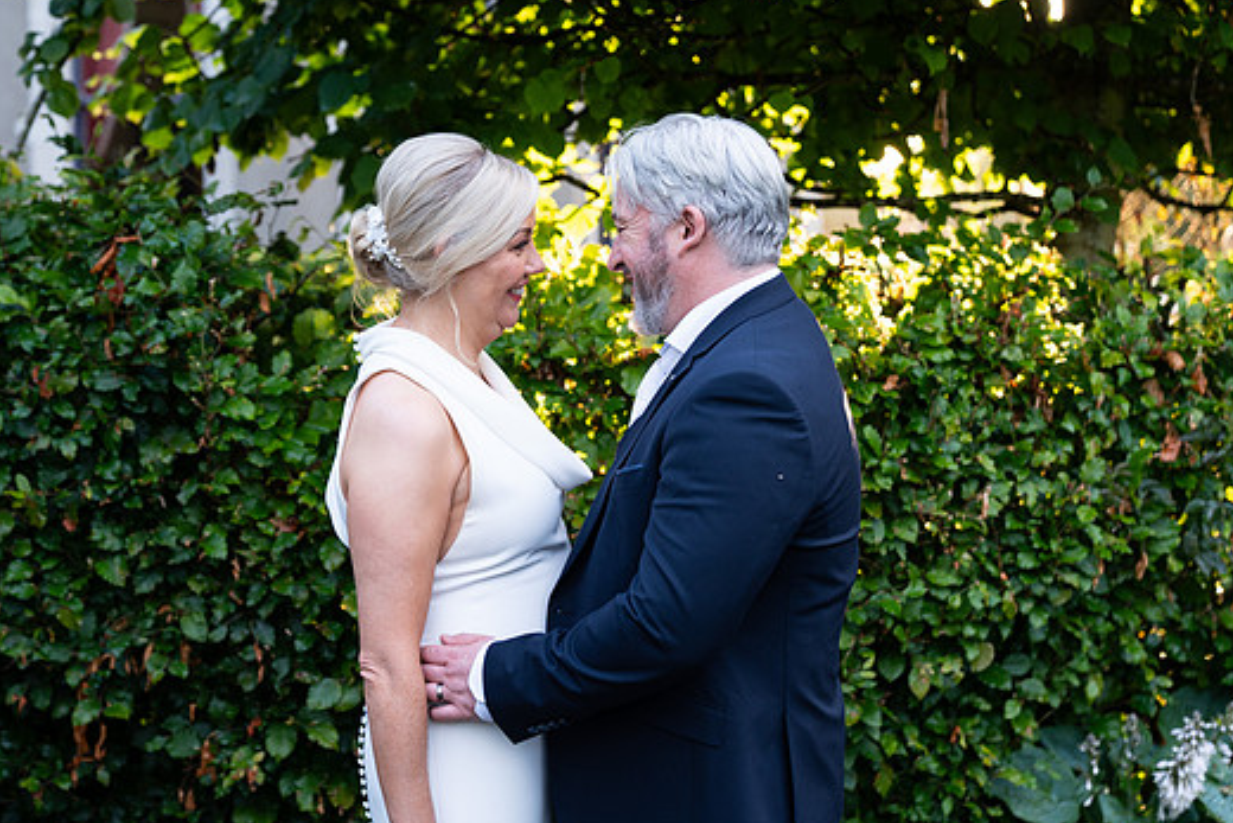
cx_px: 605
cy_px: 388
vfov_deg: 23.4
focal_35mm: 58
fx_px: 1987
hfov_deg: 34.5
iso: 500
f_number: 2.8
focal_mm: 52
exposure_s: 1/200
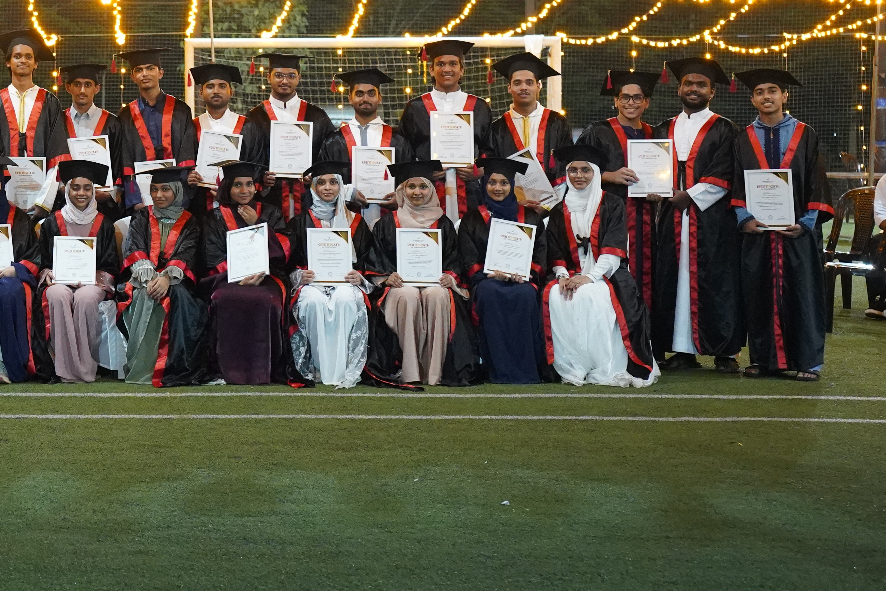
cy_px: 50
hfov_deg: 20.2
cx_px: -47
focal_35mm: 97
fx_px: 2387
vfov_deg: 14.0
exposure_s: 1/100
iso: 8000
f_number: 3.5
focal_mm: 45
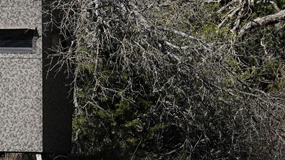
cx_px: -79
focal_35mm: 591
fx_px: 4466
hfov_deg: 3.6
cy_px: 148
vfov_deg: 2.1
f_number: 4
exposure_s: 1/800
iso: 100
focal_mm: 62.39
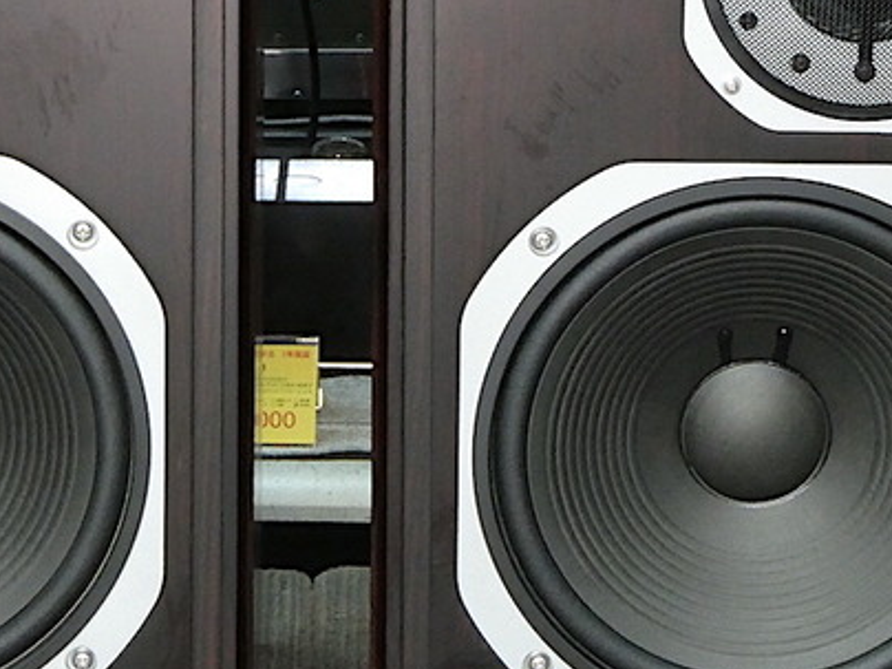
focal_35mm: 214
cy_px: 99
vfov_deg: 6.9
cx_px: 309
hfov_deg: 9.2
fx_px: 5514
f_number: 7.1
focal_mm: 16.1
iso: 400
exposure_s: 1/4
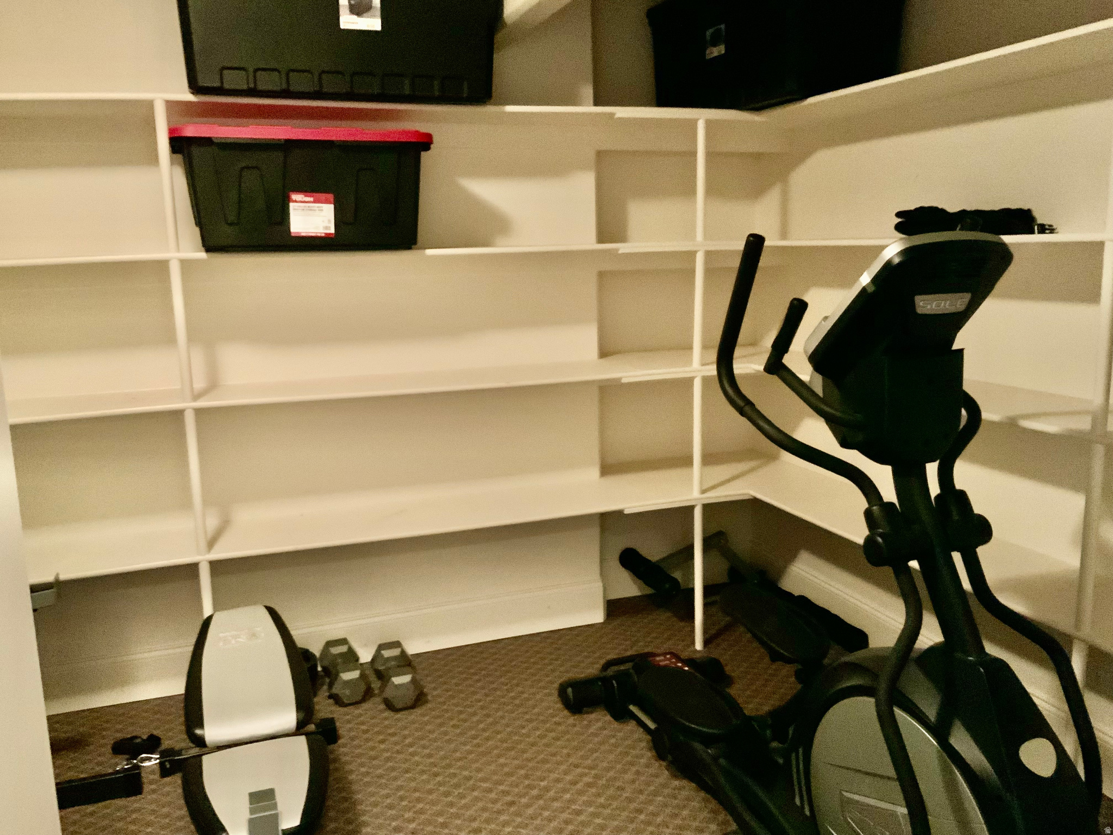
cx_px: 556
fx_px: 932
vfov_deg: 48.2
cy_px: 418
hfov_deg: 61.7
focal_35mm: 29
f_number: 1.8
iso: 500
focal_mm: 3
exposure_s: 1/20
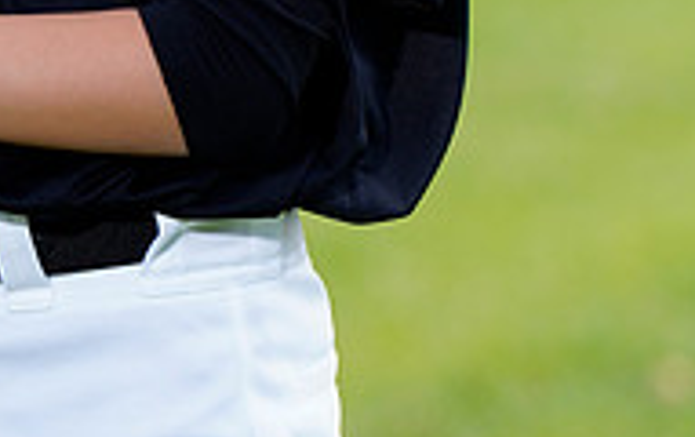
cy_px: -499
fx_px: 11723
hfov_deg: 3.4
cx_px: 20
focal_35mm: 618
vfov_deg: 2.1
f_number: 6.3
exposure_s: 1/250
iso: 100
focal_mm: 200
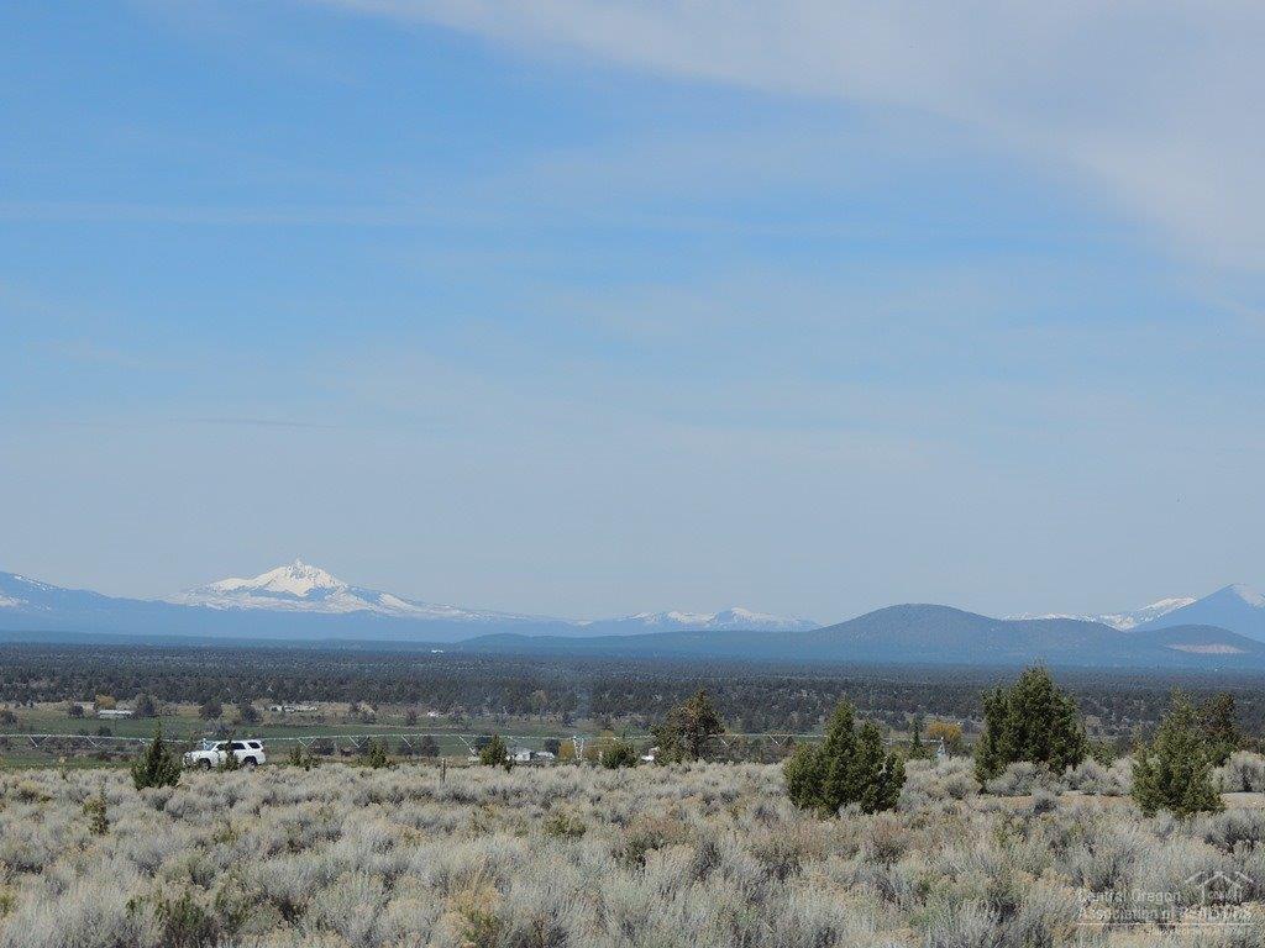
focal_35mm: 120
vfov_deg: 12.3
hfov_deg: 16.4
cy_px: 474
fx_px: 4385
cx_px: 632
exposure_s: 1/1250
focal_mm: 21.4
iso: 100
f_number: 4.2
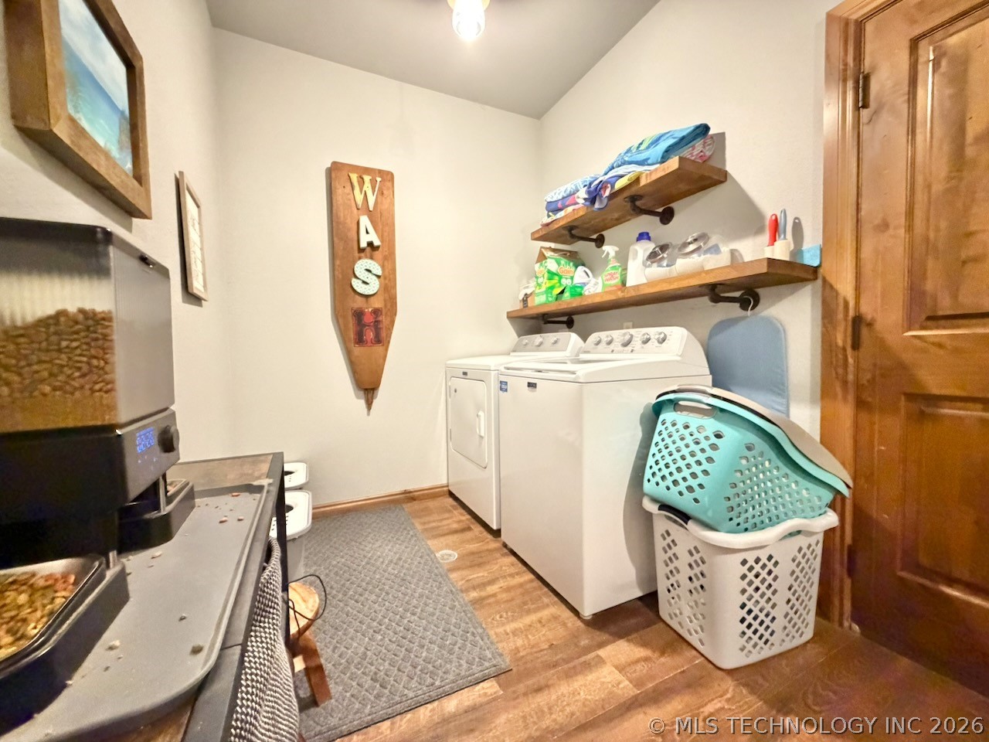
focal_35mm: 14
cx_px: 494
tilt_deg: -1.9
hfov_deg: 102.1
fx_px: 400
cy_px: 371
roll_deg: +0.8
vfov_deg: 85.7
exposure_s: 1/30
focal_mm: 2.22
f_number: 2.2
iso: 1600
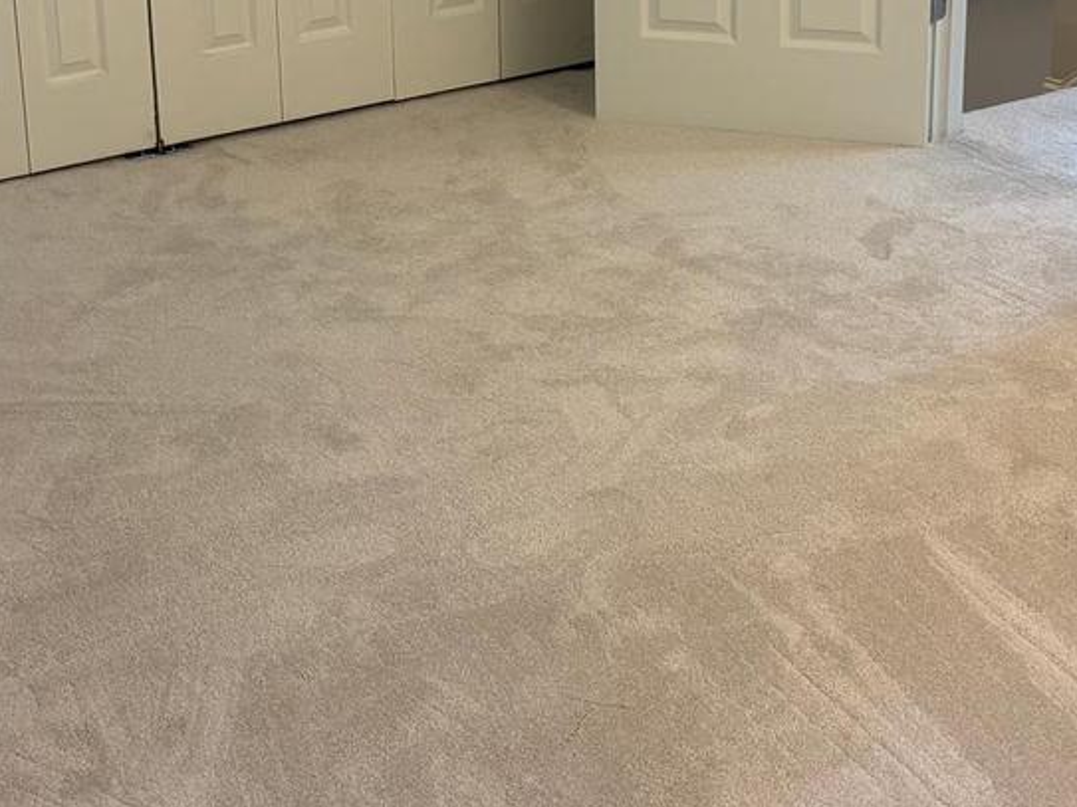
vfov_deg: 20.8
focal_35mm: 69
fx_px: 2146
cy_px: 71
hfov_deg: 28.2
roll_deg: +1.4
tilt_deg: -16.9
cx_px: 522
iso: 125
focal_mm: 5.96
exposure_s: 1/60
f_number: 1.6
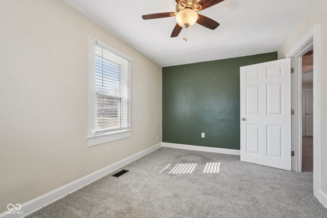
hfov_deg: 96.7
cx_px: 164
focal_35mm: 16
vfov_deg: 73.7
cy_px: 109
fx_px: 145
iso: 320
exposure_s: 1/30
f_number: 8
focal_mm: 16
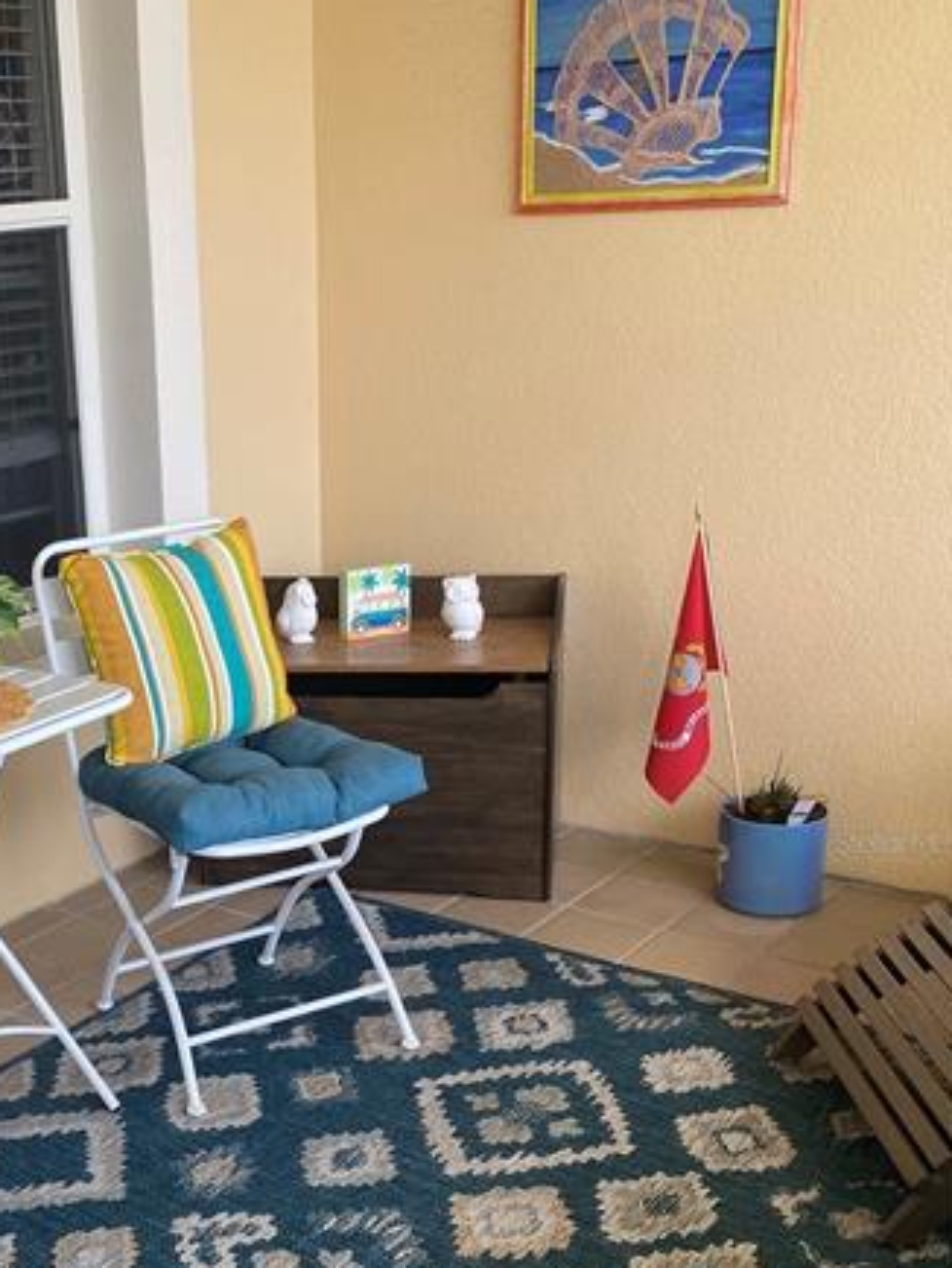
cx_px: 126
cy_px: 841
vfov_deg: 40.7
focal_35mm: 46
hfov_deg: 30.4
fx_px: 1685
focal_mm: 4.25
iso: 40
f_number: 1.8
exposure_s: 1/122
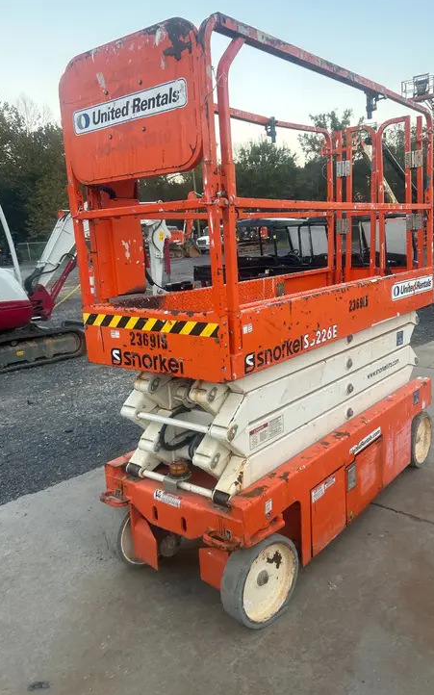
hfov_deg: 44.4
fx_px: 530
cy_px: 348
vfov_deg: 66.5
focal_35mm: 28
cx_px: 245
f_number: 1.5
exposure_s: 1/121
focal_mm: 5.7
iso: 80
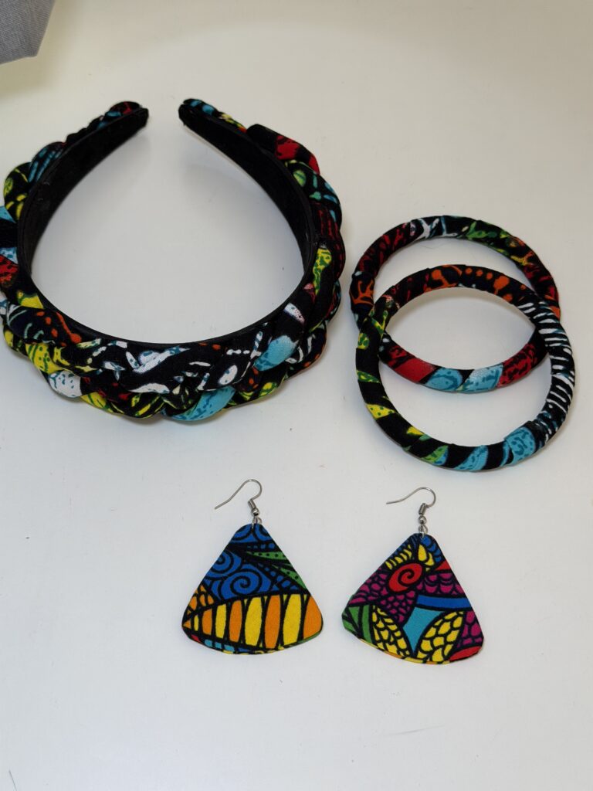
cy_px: 396
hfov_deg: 30.3
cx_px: 296
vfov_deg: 39.7
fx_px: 1096
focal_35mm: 48
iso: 50
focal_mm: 6.76
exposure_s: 1/148
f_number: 1.78
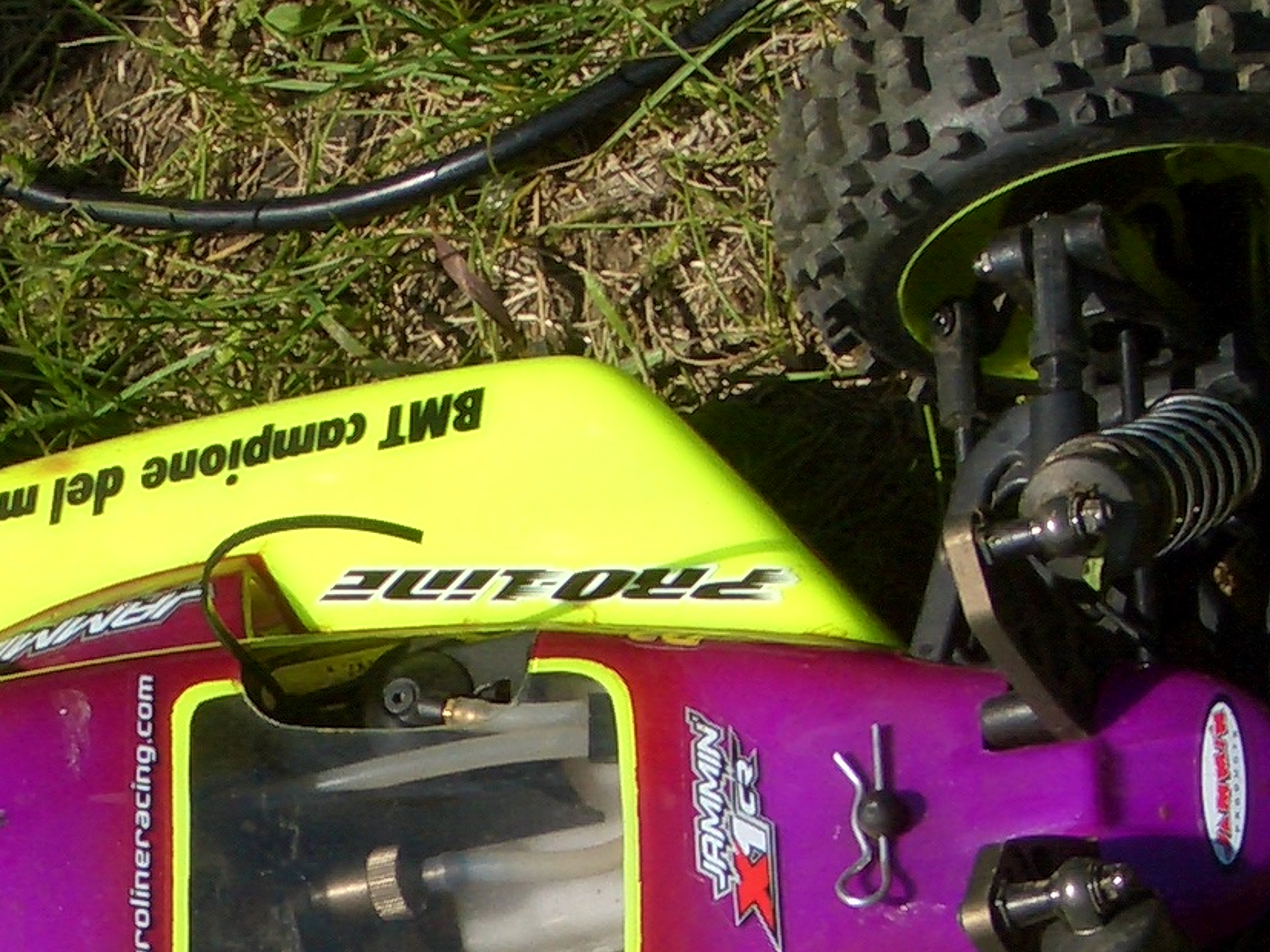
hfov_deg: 10.2
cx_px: 109
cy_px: 934
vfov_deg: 7.7
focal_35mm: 192
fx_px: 7043
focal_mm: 10.2
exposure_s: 1/400
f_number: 5.6
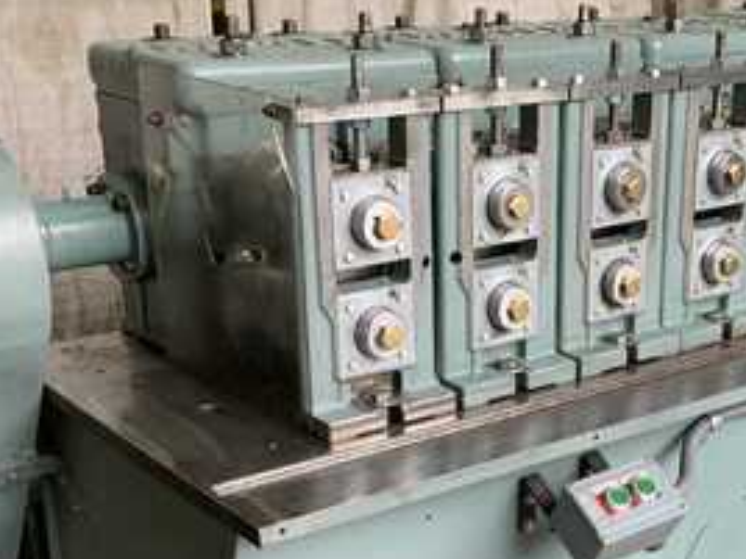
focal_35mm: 65
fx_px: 1401
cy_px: 464
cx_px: 585
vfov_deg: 22.2
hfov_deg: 29.2
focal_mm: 3
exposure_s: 1/122
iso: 40
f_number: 1.8
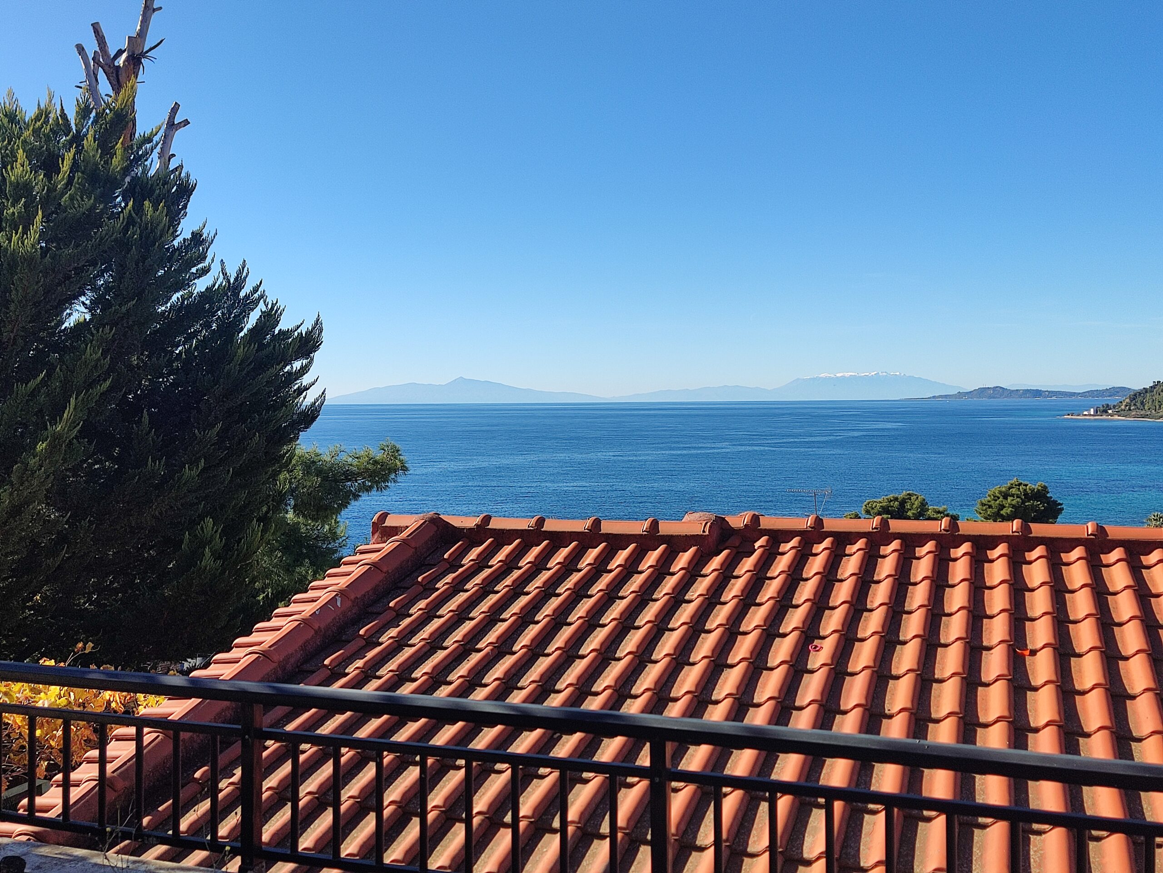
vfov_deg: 40.7
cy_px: 436
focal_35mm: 35
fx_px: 1176
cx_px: 582
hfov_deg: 52.6
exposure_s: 1/1144
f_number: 1.79
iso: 50
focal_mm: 4.71
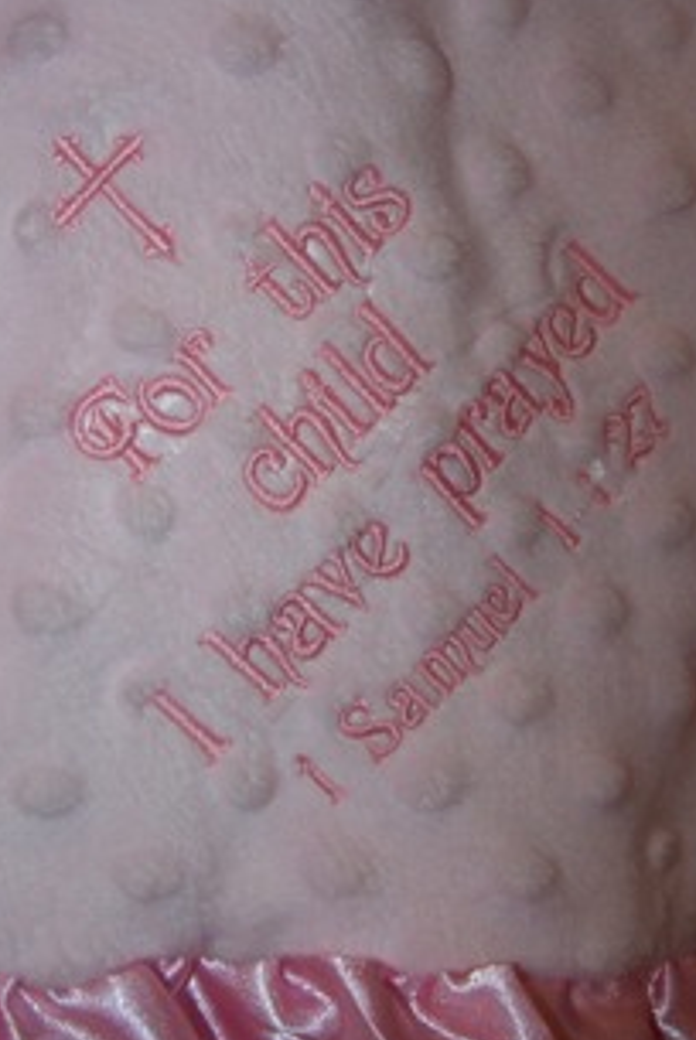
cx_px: 334
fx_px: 1678
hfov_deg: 23.4
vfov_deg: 34.4
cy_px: 426
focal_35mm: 58
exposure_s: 1/60
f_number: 2.8
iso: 80
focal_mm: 6.3
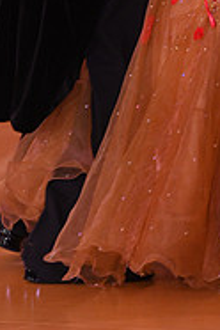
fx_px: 4152
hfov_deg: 3.0
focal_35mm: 453
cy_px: -133
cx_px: 221
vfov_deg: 4.5
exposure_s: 1/200
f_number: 6.3
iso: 2500
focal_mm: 145
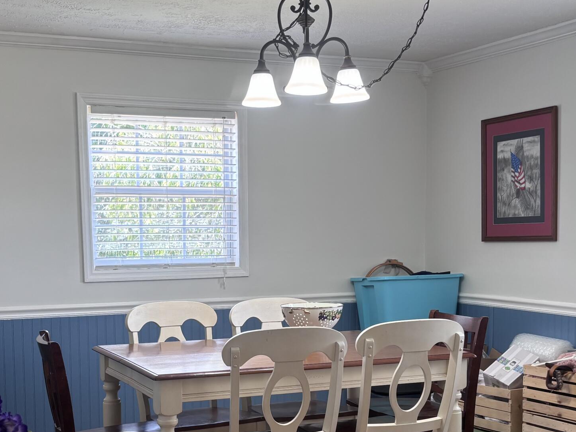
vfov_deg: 26.7
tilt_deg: -6.1
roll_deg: +1.0
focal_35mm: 54
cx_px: 234
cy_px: 318
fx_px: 899
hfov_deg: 35.4
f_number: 1.6
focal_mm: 5.96
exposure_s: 1/60
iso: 64
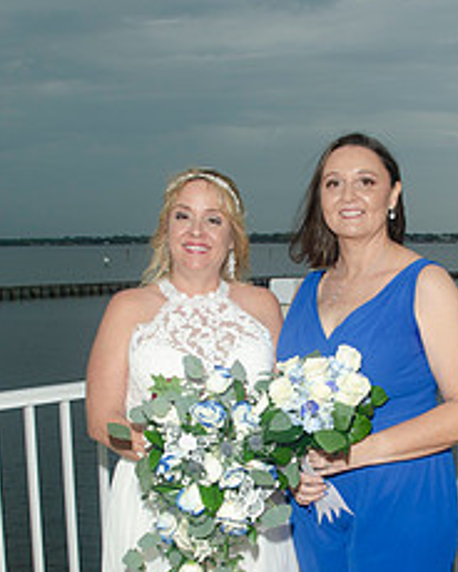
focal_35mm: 55
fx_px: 932
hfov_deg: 27.4
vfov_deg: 33.5
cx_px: 309
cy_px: 430
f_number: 5.6
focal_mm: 20
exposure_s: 1/160
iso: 200
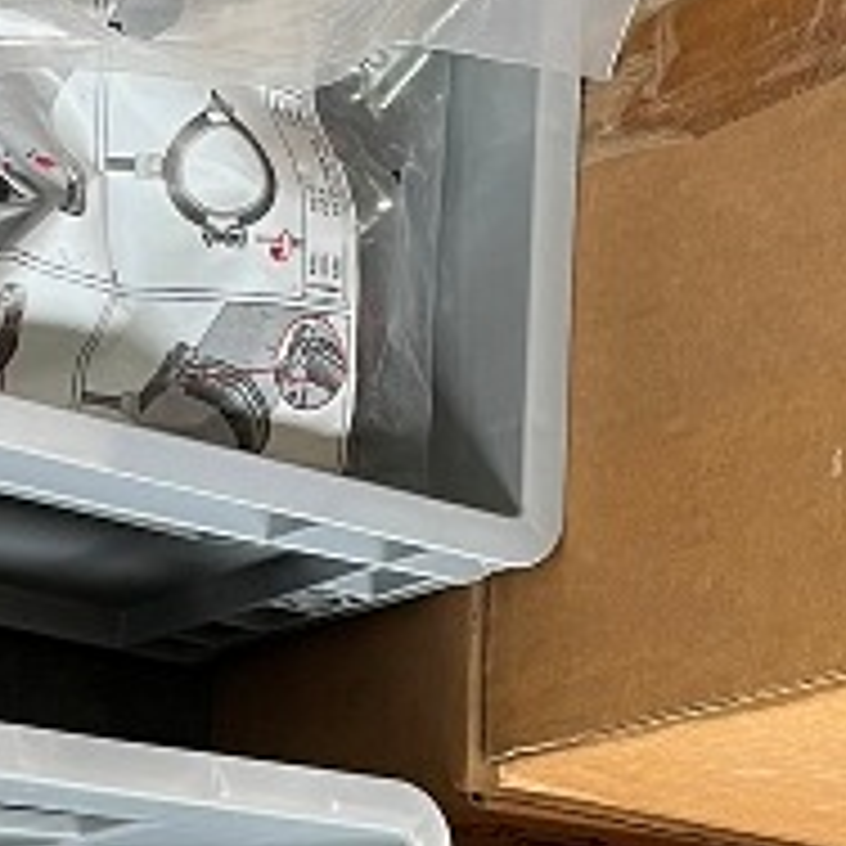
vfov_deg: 13.7
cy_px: 900
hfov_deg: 13.0
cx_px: -518
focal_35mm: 125
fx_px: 3456
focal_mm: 5.1
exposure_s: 1/50
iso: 80
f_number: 1.6
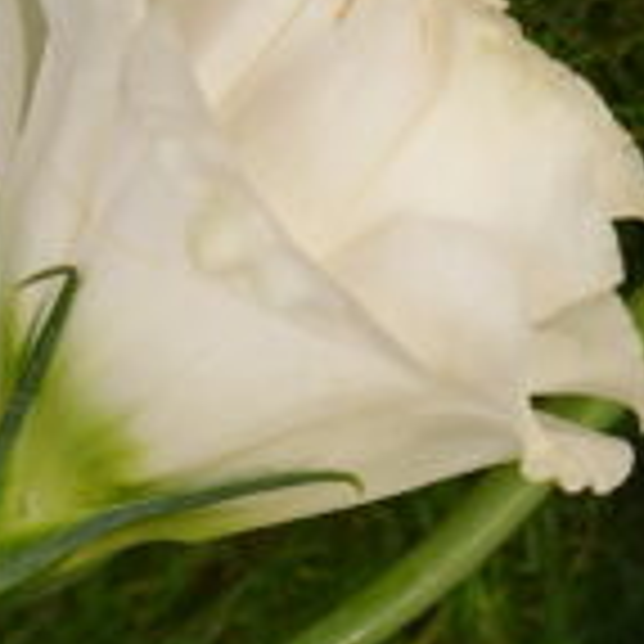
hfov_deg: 4.6
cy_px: 1504
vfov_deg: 4.6
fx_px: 7893
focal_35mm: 375
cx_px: 1139
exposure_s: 1/125
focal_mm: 70
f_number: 8
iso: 160
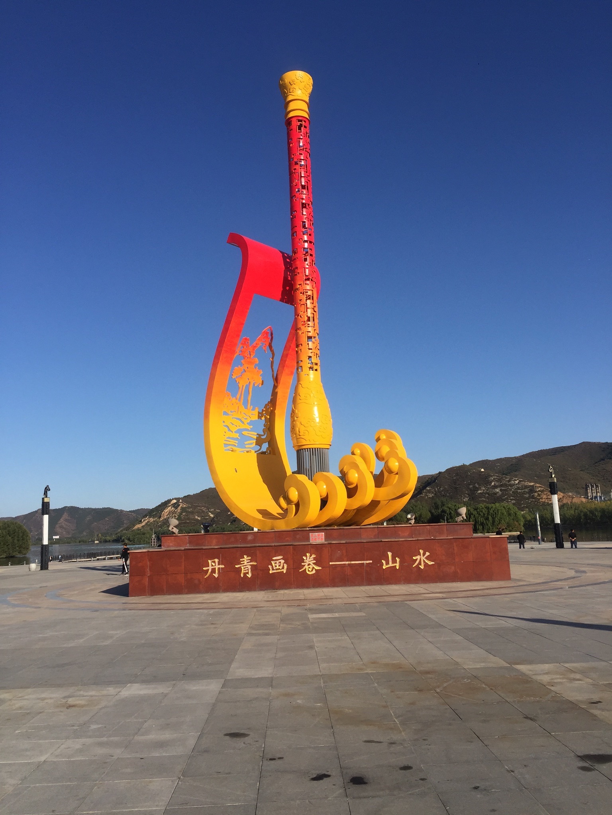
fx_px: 684
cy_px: 408
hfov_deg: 48.2
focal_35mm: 29
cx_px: 306
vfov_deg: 61.7
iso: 32
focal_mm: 4.15
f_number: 2.2
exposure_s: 1/2825
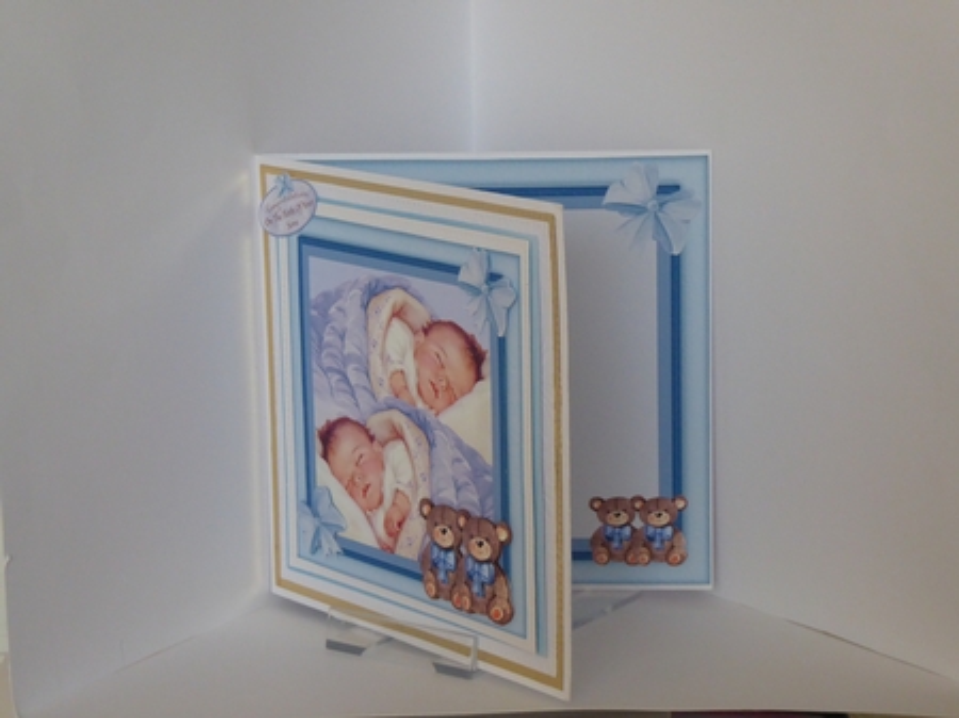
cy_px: 359
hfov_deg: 20.0
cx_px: 480
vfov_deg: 15.1
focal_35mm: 98
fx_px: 2714
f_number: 4.9
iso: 640
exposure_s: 1/125
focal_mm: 16.1
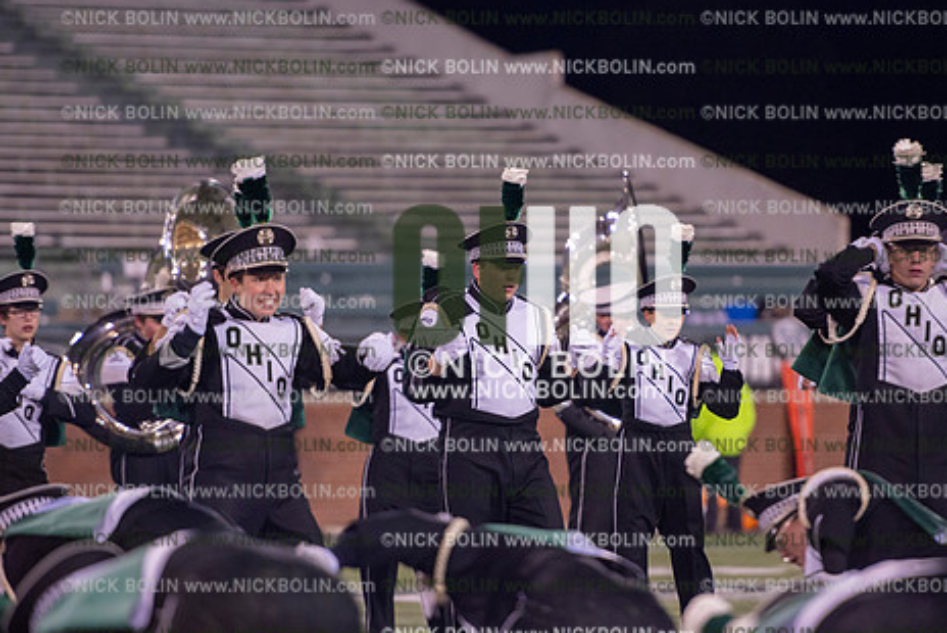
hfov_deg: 8.2
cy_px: 303
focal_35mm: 250
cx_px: 537
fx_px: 6580
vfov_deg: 5.5
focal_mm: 200
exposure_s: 1/1250
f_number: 2.8
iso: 2500
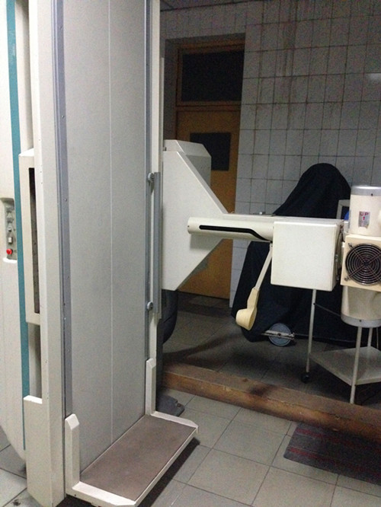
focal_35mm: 33
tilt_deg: -7.9
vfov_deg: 55.3
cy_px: 254
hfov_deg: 43.0
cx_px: 190
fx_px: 484
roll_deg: -3.2
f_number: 2.4
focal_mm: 4.12
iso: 800
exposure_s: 1/17
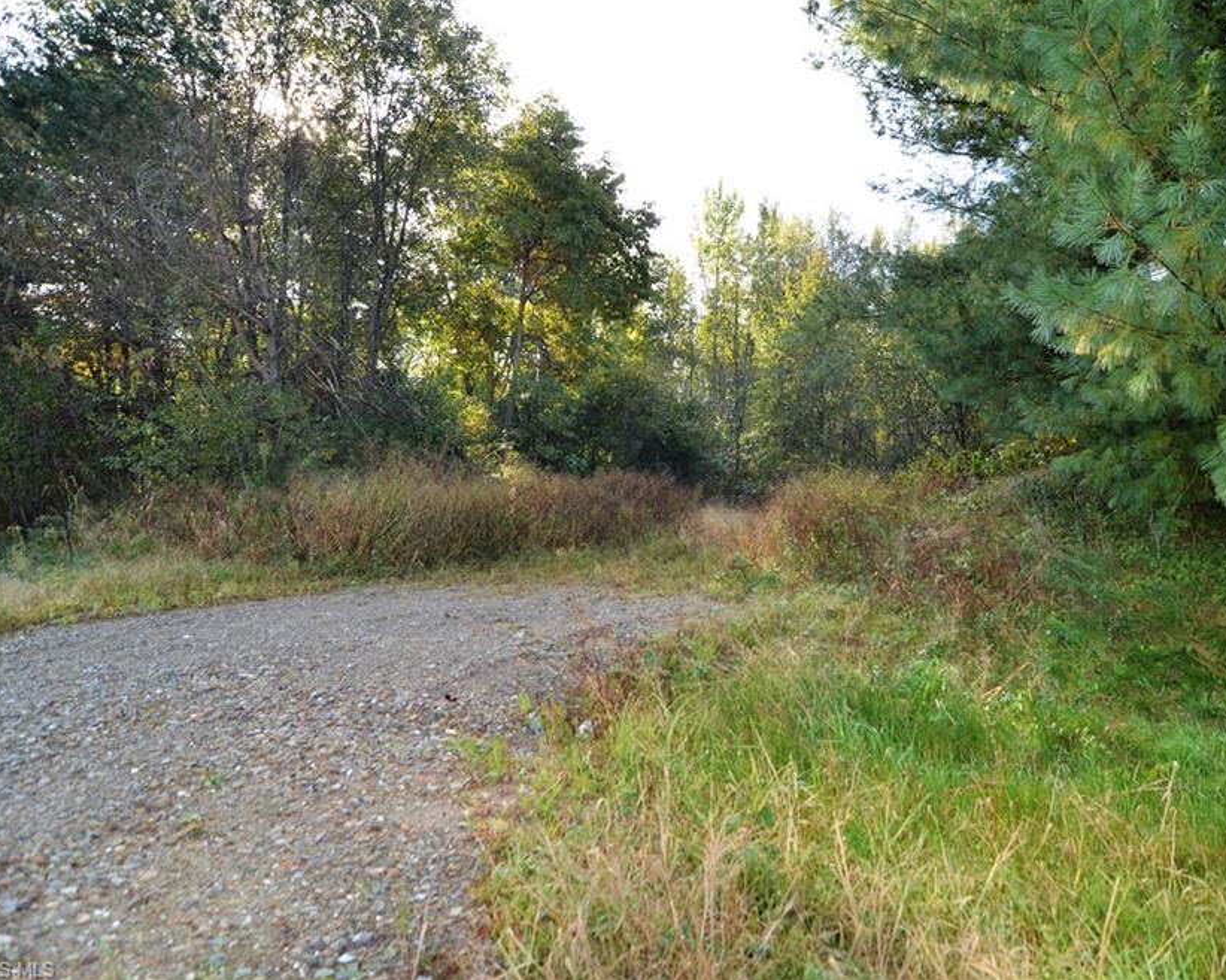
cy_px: 478
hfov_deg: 76.8
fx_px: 762
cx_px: 734
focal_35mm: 21
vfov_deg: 65.5
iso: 200
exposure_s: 1/250
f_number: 4
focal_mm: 12
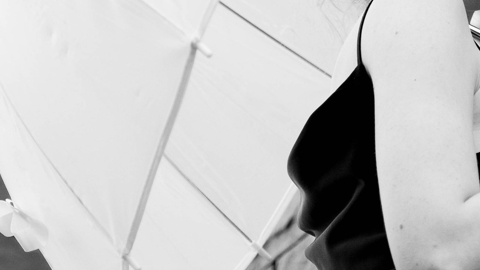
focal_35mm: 228
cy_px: 40
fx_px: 2902
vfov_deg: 5.3
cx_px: 339
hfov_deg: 9.4
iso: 1600
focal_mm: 60.1
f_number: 3.2
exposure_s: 1/640
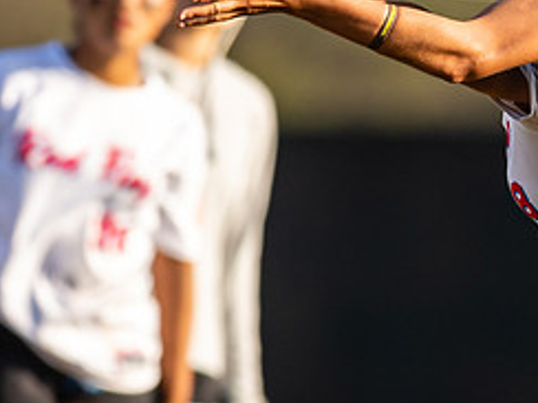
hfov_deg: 1.0
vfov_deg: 0.7
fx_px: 31721
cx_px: 529
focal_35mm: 2041
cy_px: 404
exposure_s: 1/2000
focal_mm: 400
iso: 200
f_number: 2.8
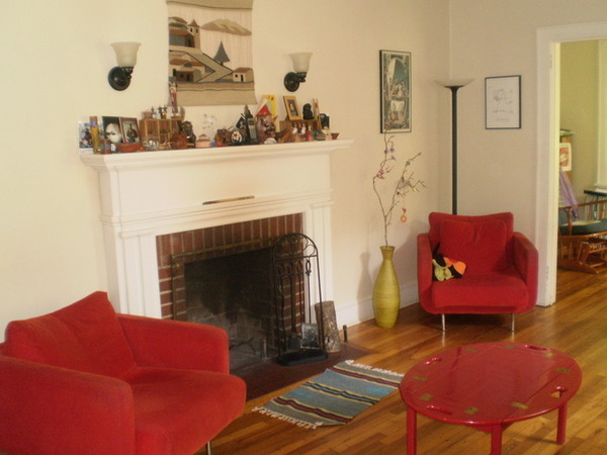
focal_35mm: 36
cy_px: 228
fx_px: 631
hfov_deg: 51.4
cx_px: 304
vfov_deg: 39.7
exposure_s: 1/30
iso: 250
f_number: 3.1
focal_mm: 6.3
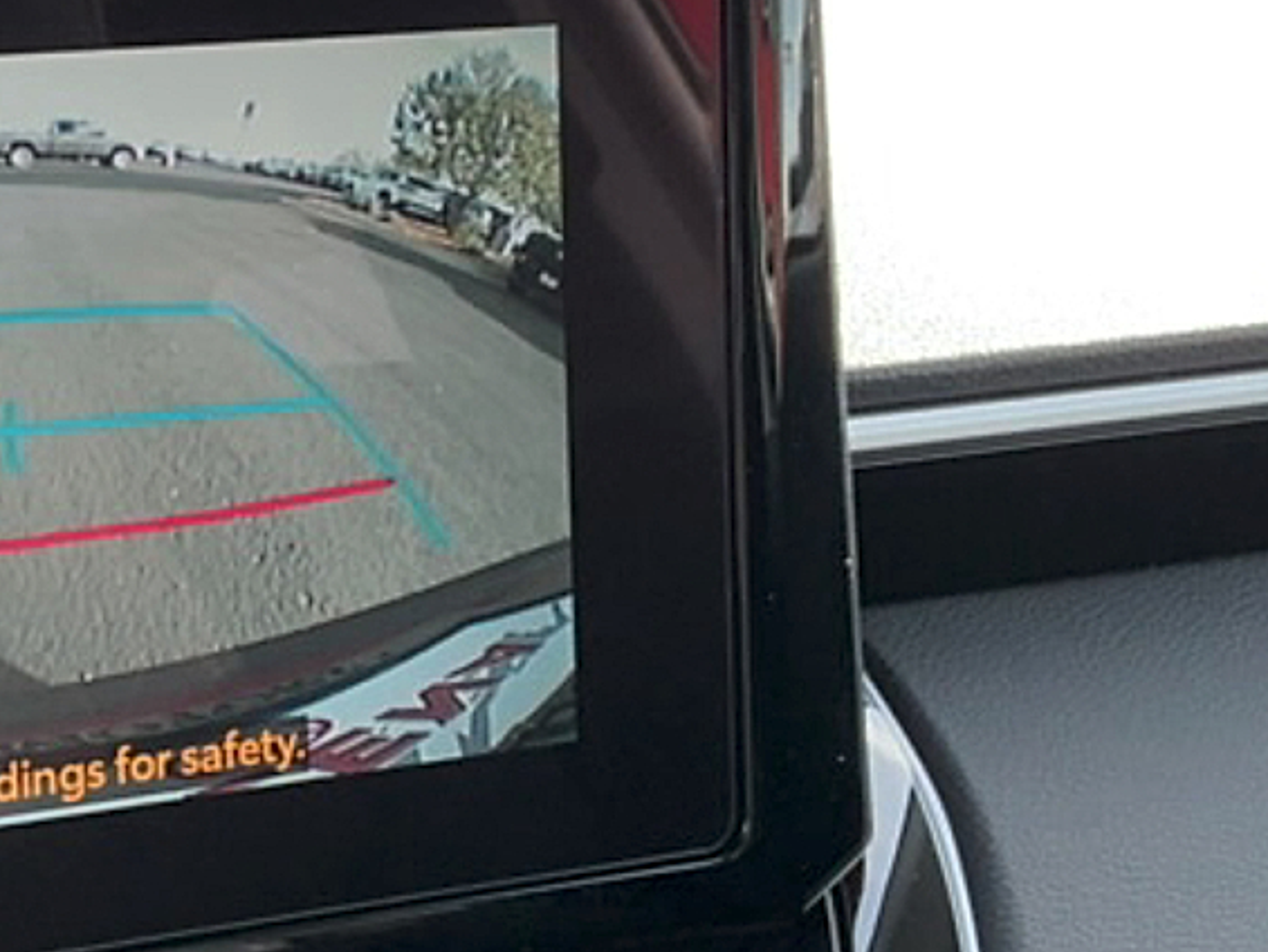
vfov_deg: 17.4
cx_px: -7
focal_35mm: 85
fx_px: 3114
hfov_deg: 22.1
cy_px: 472
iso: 20
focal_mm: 3
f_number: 1.8
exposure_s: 1/100
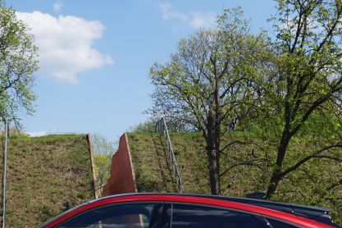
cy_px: 174
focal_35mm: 81
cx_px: 112
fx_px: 769
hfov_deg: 24.9
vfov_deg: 16.8
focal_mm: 22
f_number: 13
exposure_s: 1/125
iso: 100
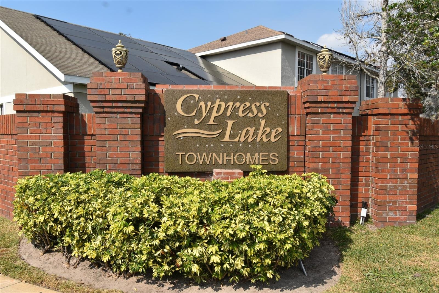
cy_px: 146
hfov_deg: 61.9
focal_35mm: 30
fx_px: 366
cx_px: 220
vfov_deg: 43.6
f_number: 10
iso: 200
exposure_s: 1/400
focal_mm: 20
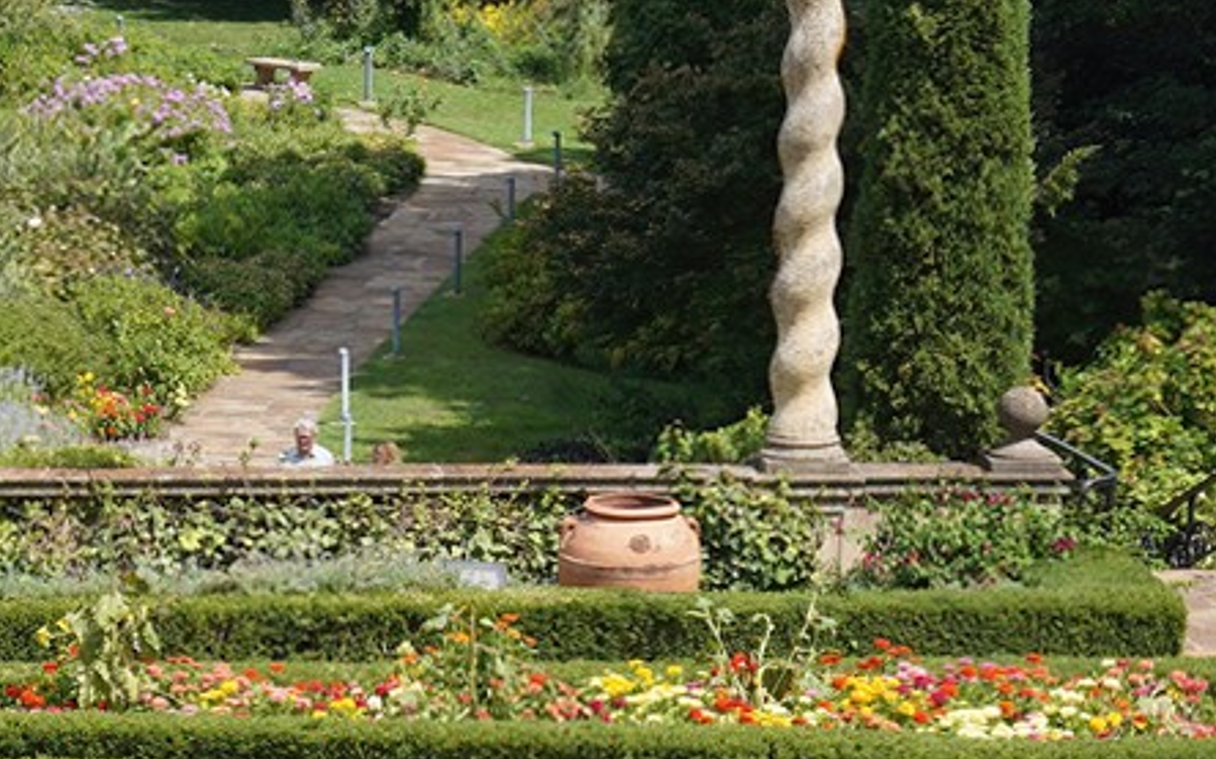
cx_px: -690
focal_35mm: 225
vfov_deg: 5.8
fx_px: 7453
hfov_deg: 9.1
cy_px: 819
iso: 100
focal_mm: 49
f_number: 11
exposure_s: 1/100
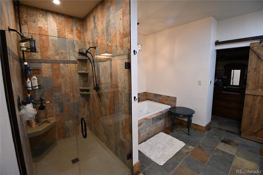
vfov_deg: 77.3
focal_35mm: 15
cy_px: 88
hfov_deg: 100.4
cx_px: 132
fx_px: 110
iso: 1400
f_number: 3.5
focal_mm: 10
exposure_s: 1/125
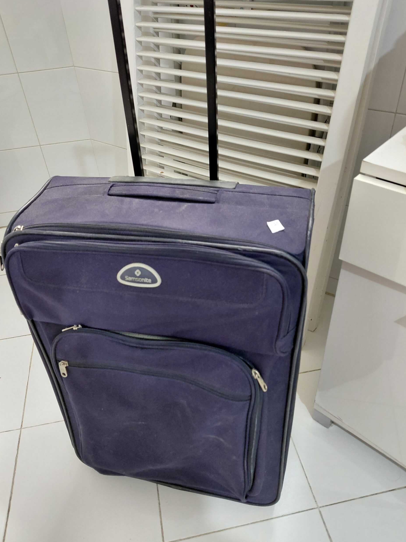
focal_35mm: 26
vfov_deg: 67.3
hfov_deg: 53.0
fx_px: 407
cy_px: 265
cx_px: 196
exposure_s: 1/30
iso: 320
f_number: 1.8
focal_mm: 4.69
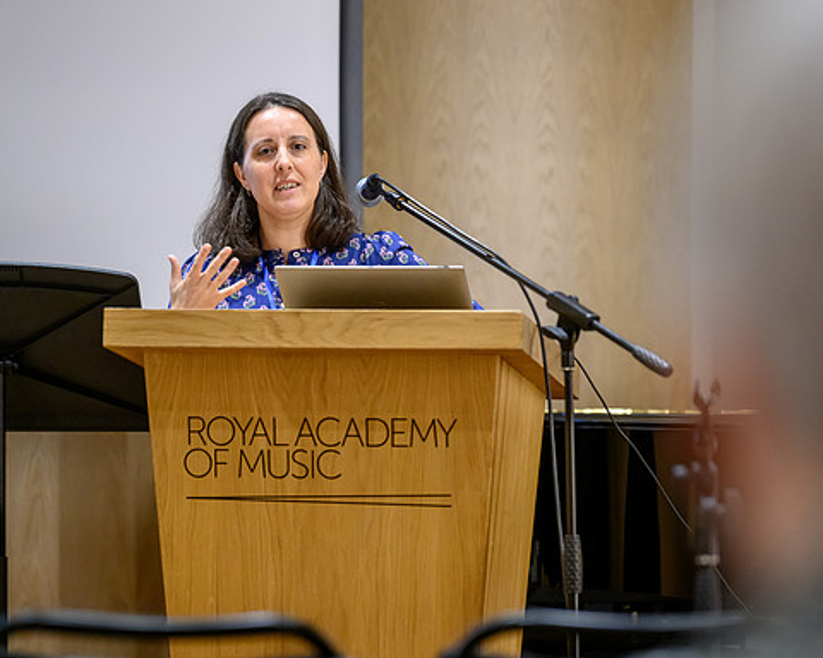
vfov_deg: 8.8
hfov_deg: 11.0
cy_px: 330
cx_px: 461
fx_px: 4263
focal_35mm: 175
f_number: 2.8
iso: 3600
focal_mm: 150
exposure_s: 1/125
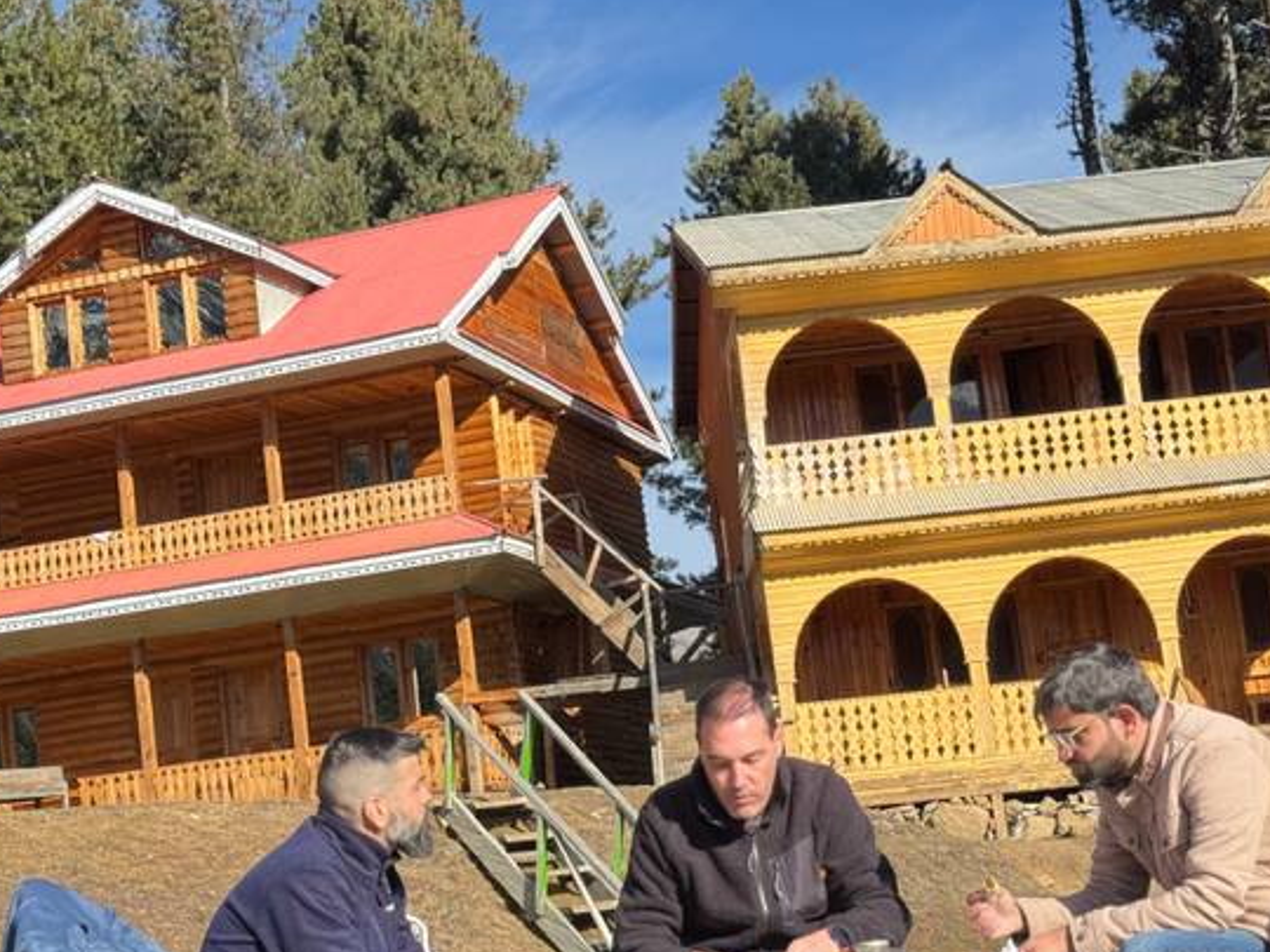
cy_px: 585
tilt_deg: +5.5
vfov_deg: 22.9
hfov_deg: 30.2
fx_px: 2348
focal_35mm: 64
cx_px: 698
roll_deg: +6.9
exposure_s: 1/1263
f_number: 1.78
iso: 64
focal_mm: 6.76
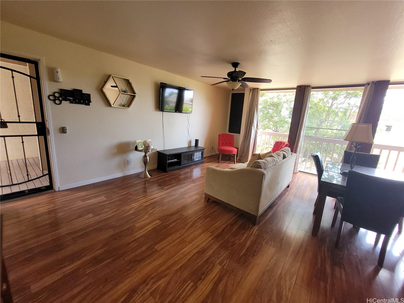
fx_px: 152
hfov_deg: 106.2
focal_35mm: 13
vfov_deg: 89.9
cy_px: 152
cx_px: 202
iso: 125
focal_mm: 2.2
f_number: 2.2
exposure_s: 1/60
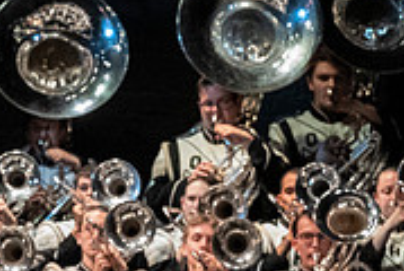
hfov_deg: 3.0
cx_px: -192
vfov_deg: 2.0
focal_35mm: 679
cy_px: 404
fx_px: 7632
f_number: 4
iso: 4000
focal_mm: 140
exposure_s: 1/500
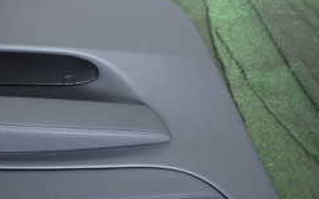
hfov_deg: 28.7
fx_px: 556
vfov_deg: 20.3
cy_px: 110
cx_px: -41
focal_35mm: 64
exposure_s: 1/60
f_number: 2
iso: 160
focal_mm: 4.5
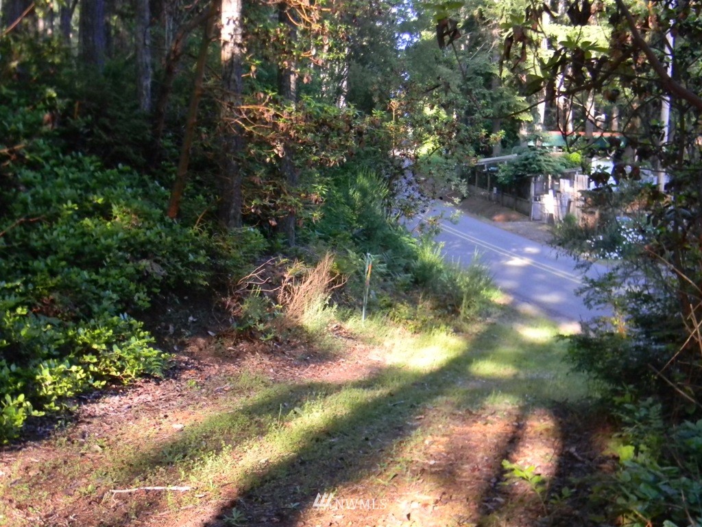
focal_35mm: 41
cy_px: 264
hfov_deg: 45.8
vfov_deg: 35.1
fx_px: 831
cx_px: 351
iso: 132
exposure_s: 1/59.6
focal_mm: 7.3
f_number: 3.8
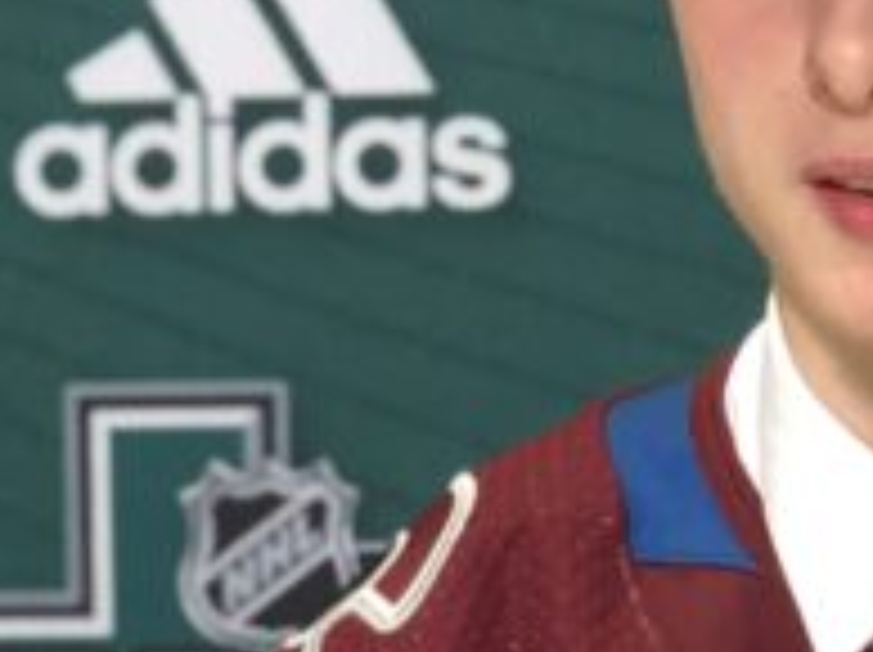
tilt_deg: +1.8
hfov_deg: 7.2
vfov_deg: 5.4
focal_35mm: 275
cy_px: 544
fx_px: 6927
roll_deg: +0.9
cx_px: 36
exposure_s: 1/30
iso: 100
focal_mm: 6
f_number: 2.4
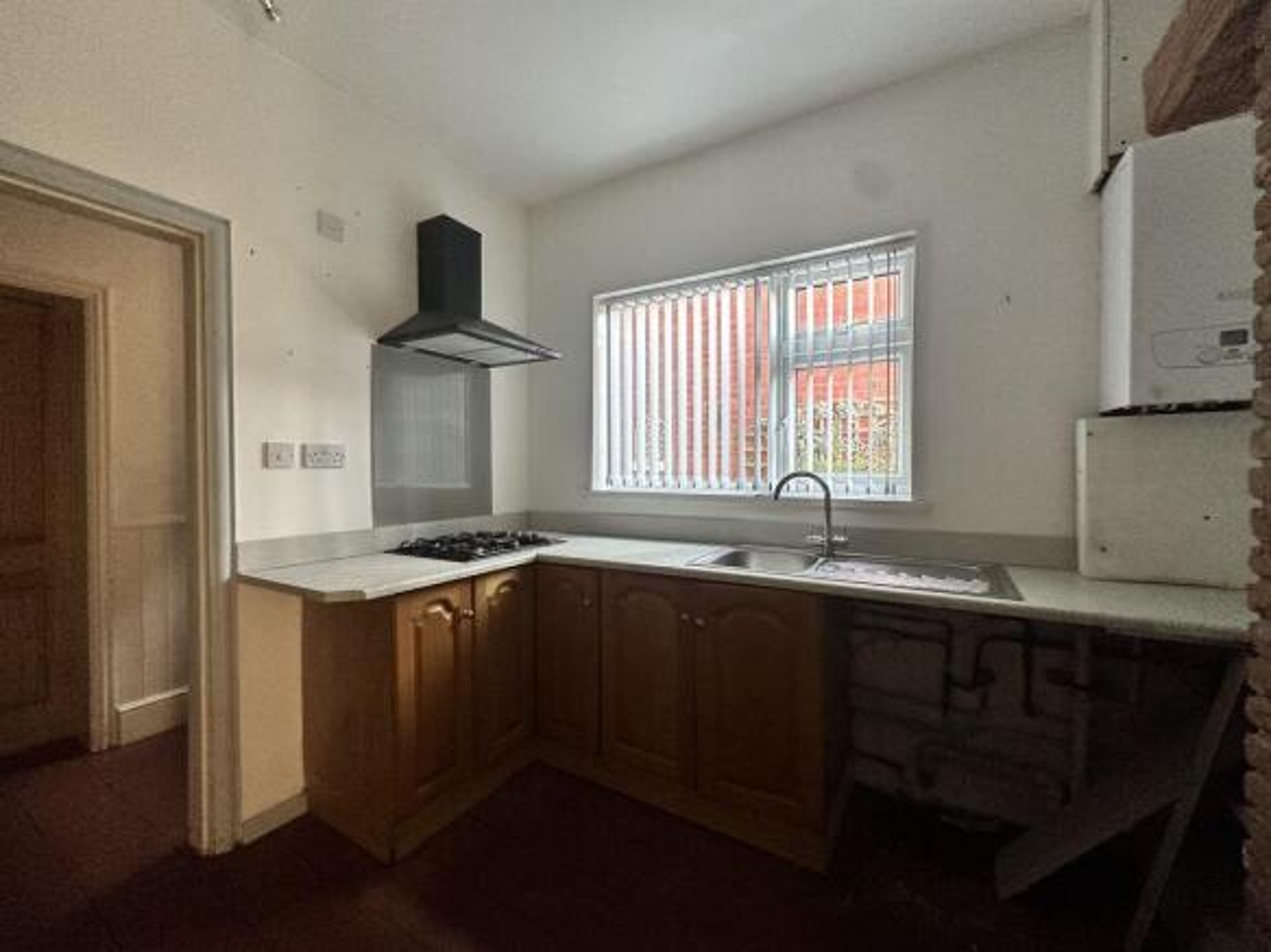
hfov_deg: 102.1
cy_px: 476
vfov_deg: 85.7
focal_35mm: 14
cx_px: 636
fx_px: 514
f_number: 2.2
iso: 250
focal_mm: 2.22
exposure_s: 1/99
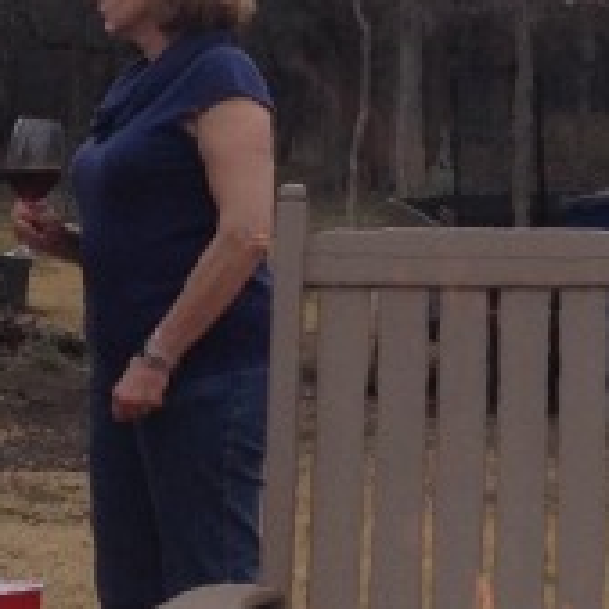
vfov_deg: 9.3
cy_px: 108
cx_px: 1027
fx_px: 3722
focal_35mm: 187
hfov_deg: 9.0
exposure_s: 1/464
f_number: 2.4
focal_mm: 4.28
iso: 50
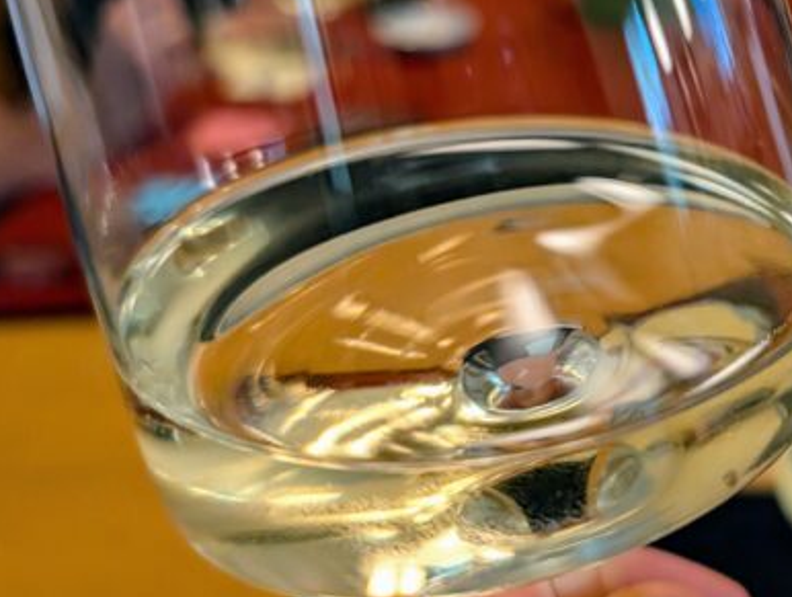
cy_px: 159
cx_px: 650
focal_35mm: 46
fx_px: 1054
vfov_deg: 31.1
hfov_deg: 39.3
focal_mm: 6.9
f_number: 1.68
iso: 464
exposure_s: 1/120
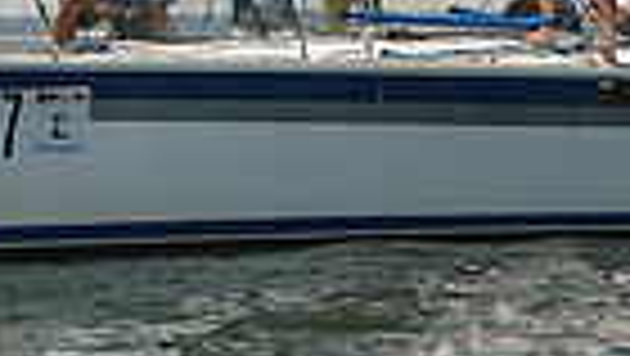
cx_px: -40
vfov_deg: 2.7
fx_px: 7423
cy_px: -286
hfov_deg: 4.8
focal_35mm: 444
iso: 320
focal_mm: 102
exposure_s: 1/1600
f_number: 5
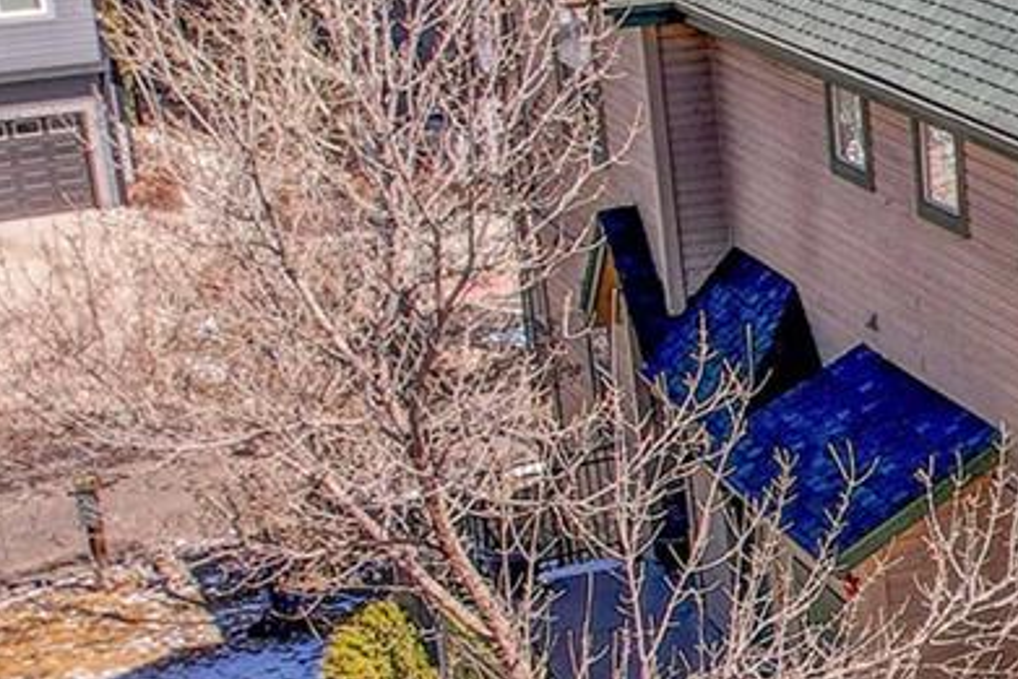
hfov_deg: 18.1
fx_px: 2546
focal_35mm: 90
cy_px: 364
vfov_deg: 15.2
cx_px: 1823
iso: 100
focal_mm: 8.4
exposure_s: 1/120
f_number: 2.8
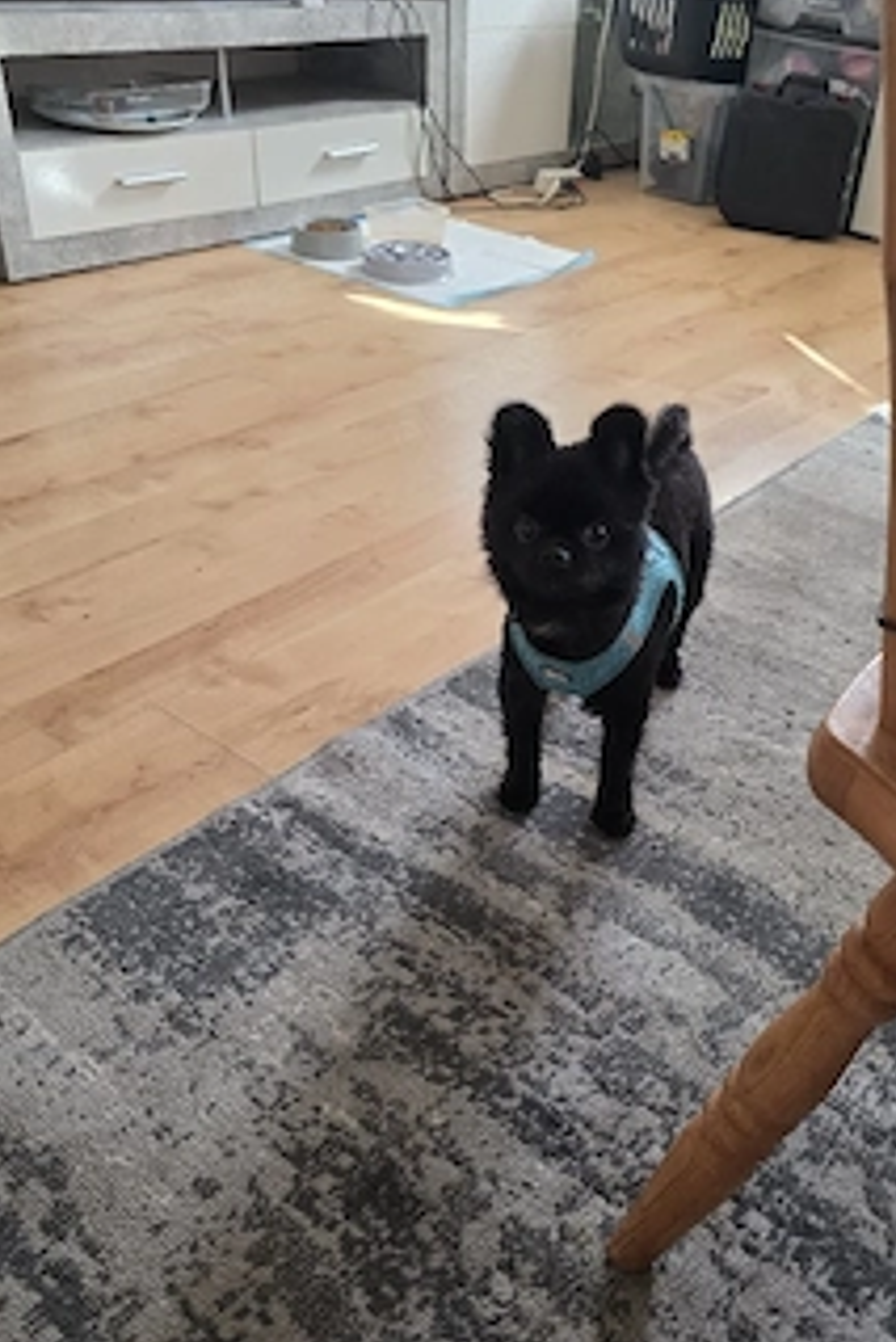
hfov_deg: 43.3
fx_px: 1119
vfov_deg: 61.8
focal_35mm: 30
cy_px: 728
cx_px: 559
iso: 200
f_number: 1.7
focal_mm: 6.3
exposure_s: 1/50.3
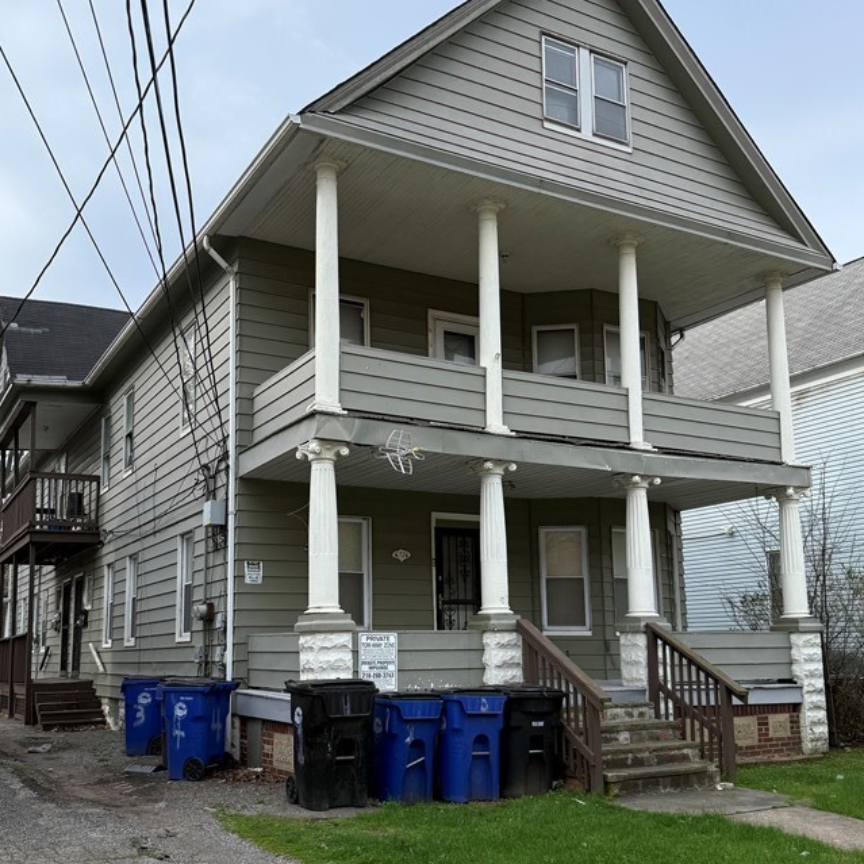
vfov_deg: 48.2
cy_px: 518
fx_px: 960
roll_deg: +0.3
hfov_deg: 48.4
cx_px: 396
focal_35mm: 34
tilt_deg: +9.2
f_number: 1.78
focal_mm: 6.76
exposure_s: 1/2110
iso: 80
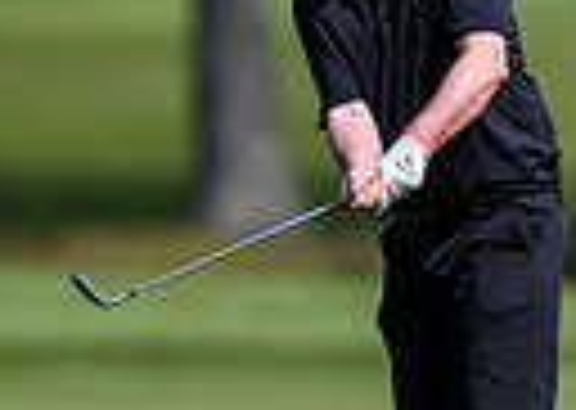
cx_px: 985
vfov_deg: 0.7
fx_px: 33401
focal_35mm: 2045
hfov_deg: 1.0
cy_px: 198
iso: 500
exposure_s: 1/6400
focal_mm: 400
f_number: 3.5
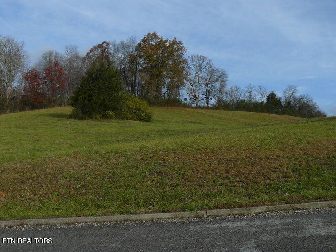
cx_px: 168
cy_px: 126
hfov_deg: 51.3
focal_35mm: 36
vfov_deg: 39.7
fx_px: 349
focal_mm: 6
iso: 100
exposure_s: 1/500
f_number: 5.6
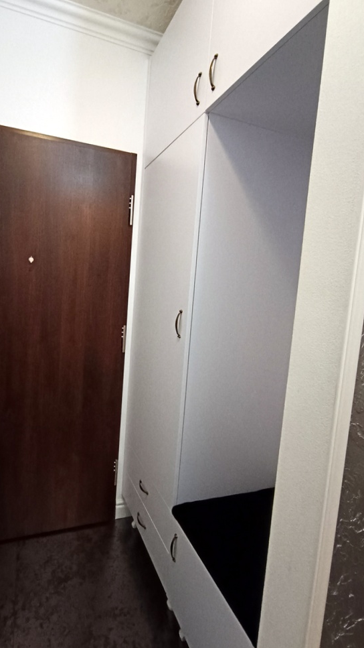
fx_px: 257
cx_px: 143
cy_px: 322
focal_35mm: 15
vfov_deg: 103.0
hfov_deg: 69.7
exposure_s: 1/33.3
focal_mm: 1.64
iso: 965
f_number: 2.2
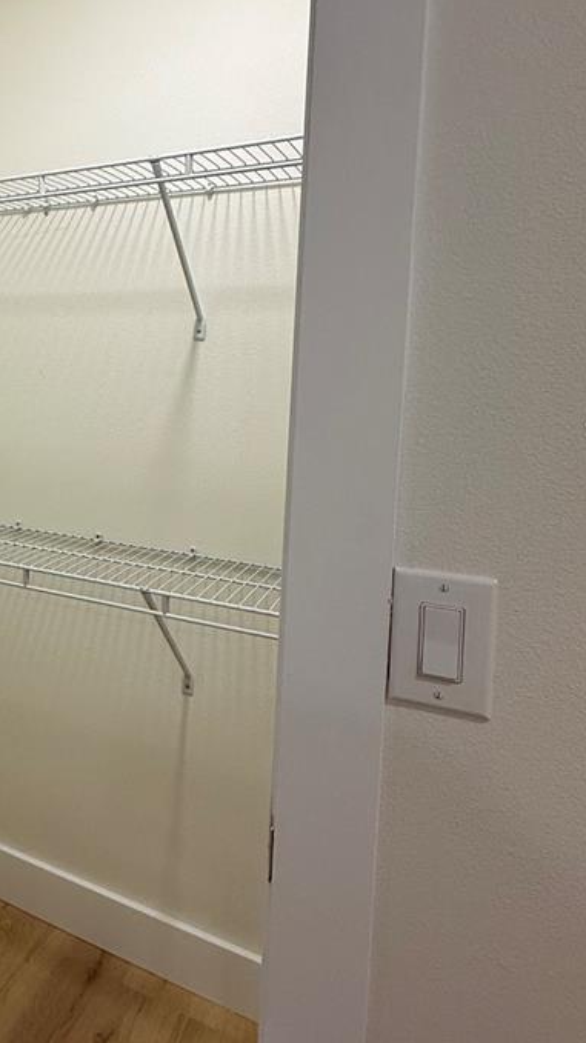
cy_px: 428
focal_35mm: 27
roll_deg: -0.7
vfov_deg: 69.3
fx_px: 746
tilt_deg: -2.8
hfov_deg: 38.2
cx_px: 2
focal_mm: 2.22
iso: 100
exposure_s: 1/120
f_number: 2.2
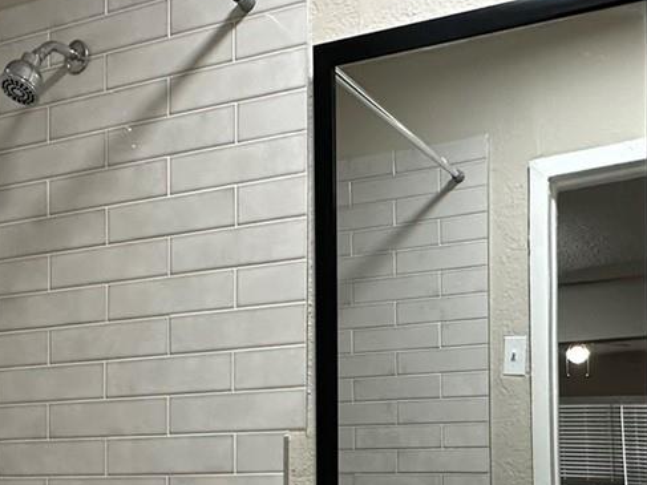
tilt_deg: +0.1
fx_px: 860
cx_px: 408
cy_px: 501
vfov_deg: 29.2
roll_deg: +0.6
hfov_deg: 40.9
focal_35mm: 46
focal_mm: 2.22
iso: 250
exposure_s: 1/120
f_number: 2.2
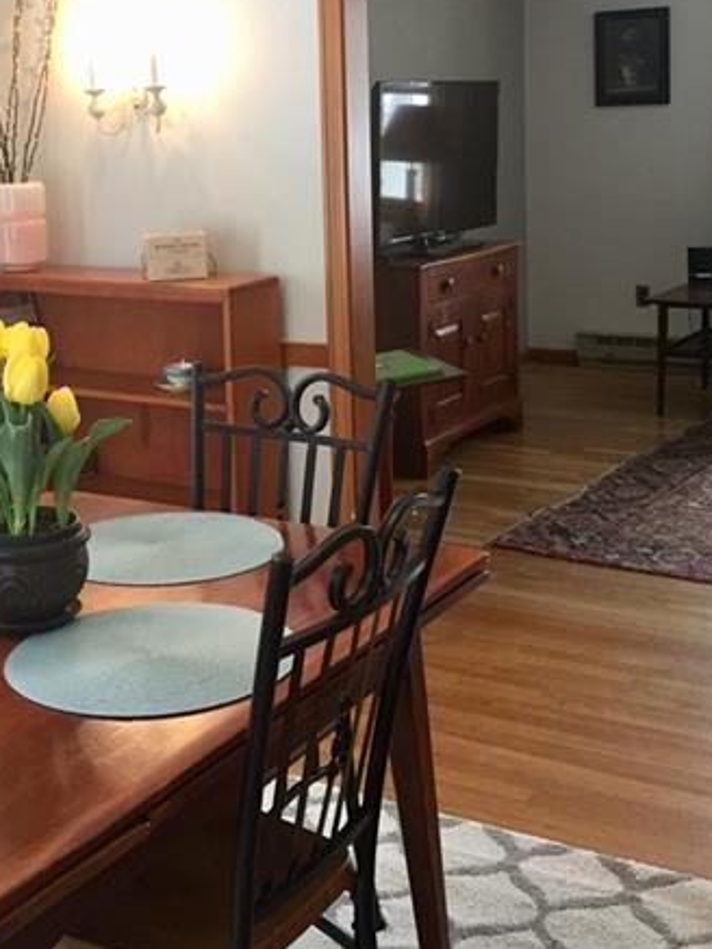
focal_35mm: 51
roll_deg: +2.1
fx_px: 1398
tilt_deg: -7.0
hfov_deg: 28.4
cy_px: 280
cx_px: 254
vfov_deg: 36.9
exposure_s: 1/30
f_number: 2.2
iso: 50
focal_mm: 4.15
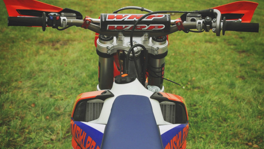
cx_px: 131
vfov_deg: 26.5
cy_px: 79
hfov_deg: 45.5
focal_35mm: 45
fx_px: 315
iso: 800
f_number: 4
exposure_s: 1/800
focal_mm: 28
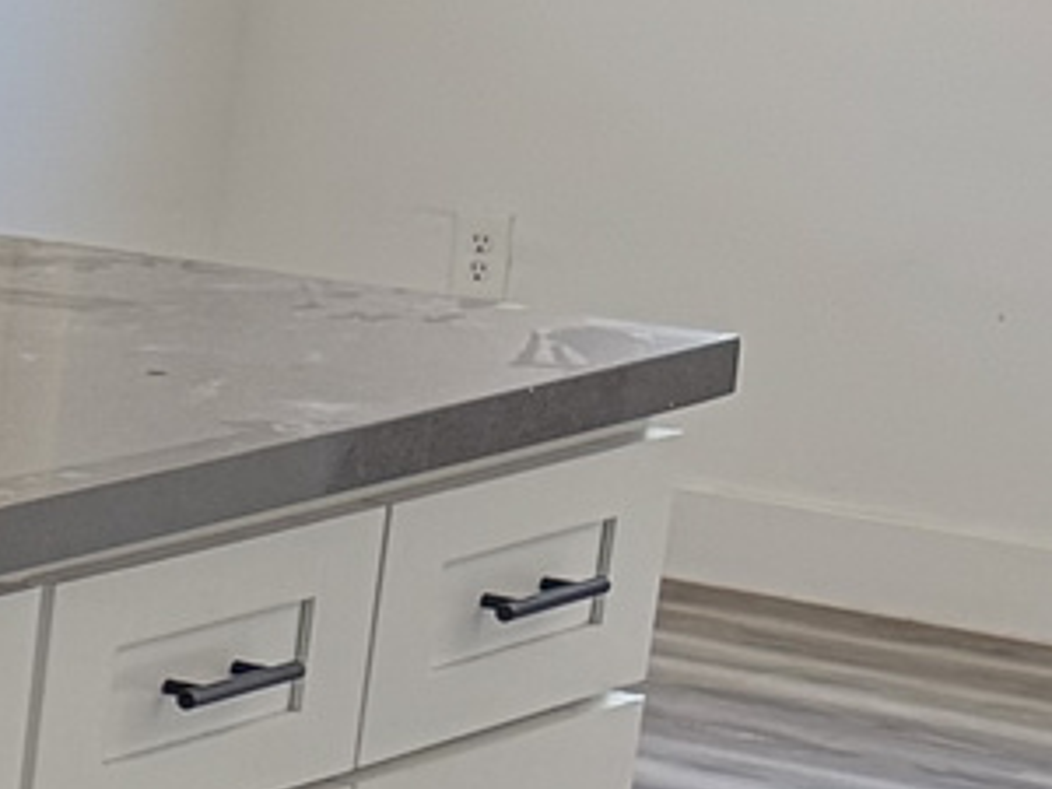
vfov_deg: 9.0
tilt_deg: -18.0
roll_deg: -1.4
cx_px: -1974
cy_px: 863
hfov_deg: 9.7
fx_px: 4984
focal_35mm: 164
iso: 320
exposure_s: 1/60
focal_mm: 6.76
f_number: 1.78
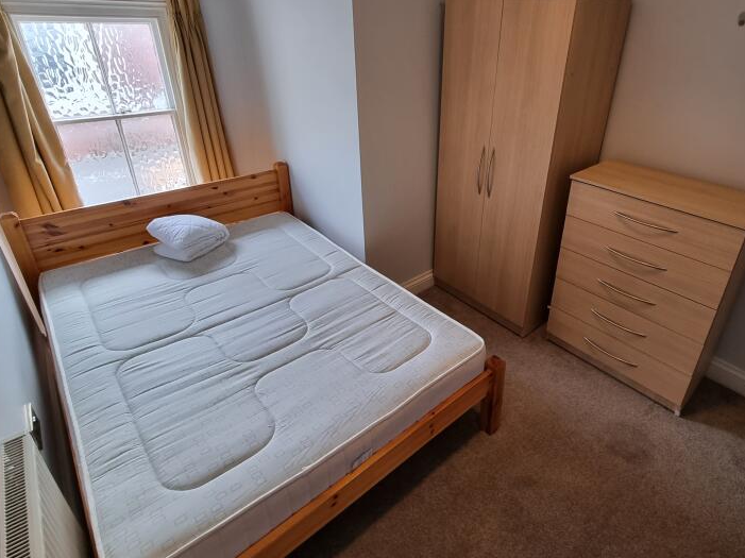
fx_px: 409
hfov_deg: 84.1
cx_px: 429
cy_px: 235
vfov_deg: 68.2
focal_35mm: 19
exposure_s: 1/50
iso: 160
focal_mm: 2.2
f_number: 2.2
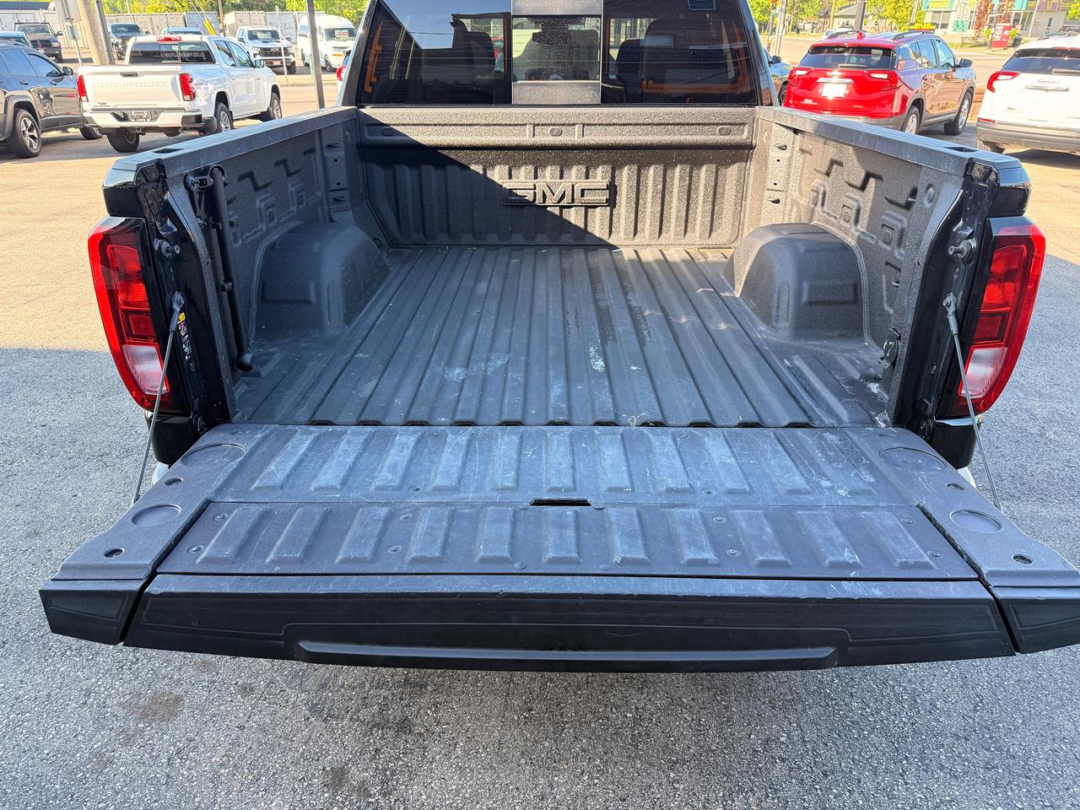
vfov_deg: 56.8
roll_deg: -0.3
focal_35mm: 24
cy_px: 405
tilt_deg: -25.1
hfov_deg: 71.6
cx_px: 540
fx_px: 749
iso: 100
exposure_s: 1/341
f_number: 1.78
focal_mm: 6.76
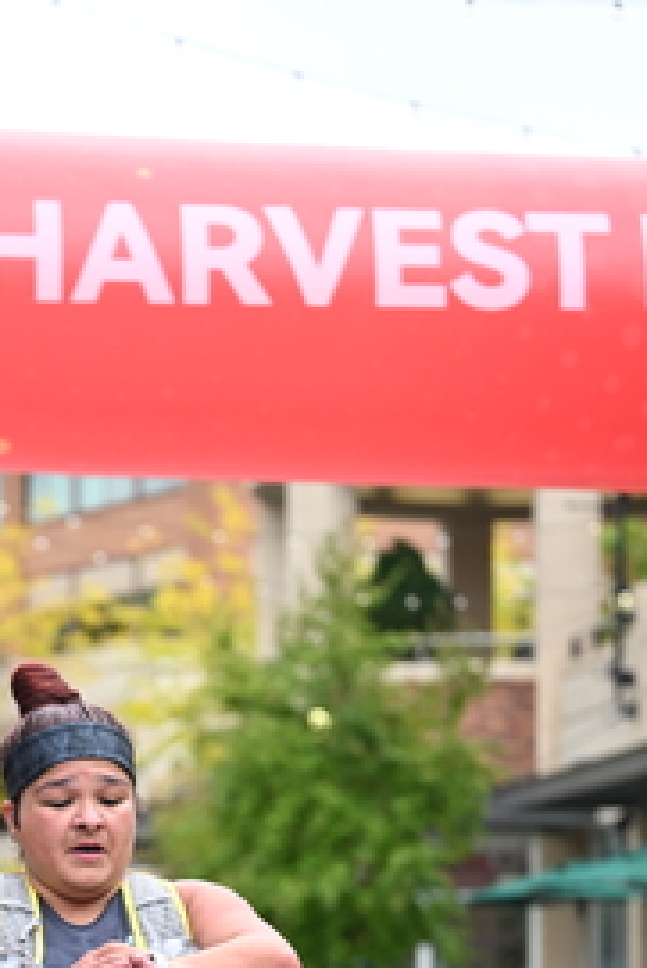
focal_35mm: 142
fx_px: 3823
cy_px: 872
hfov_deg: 9.6
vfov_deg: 14.3
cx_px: 88
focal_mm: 70
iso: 640
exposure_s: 1/2000
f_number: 2.8
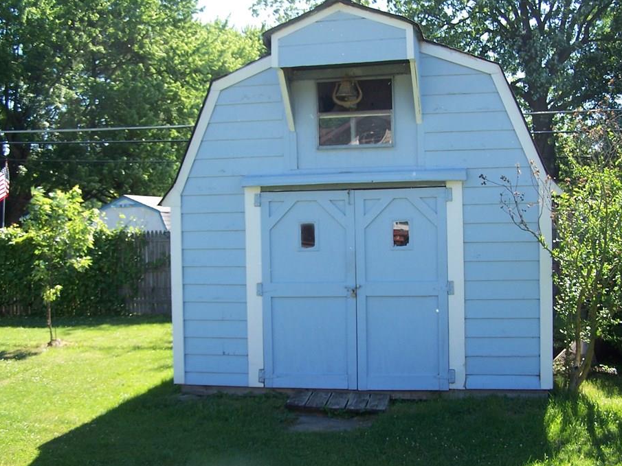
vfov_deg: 33.6
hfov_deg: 43.8
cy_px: 240
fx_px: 773
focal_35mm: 43
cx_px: 339
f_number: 2.8
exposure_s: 1/250
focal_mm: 6.3
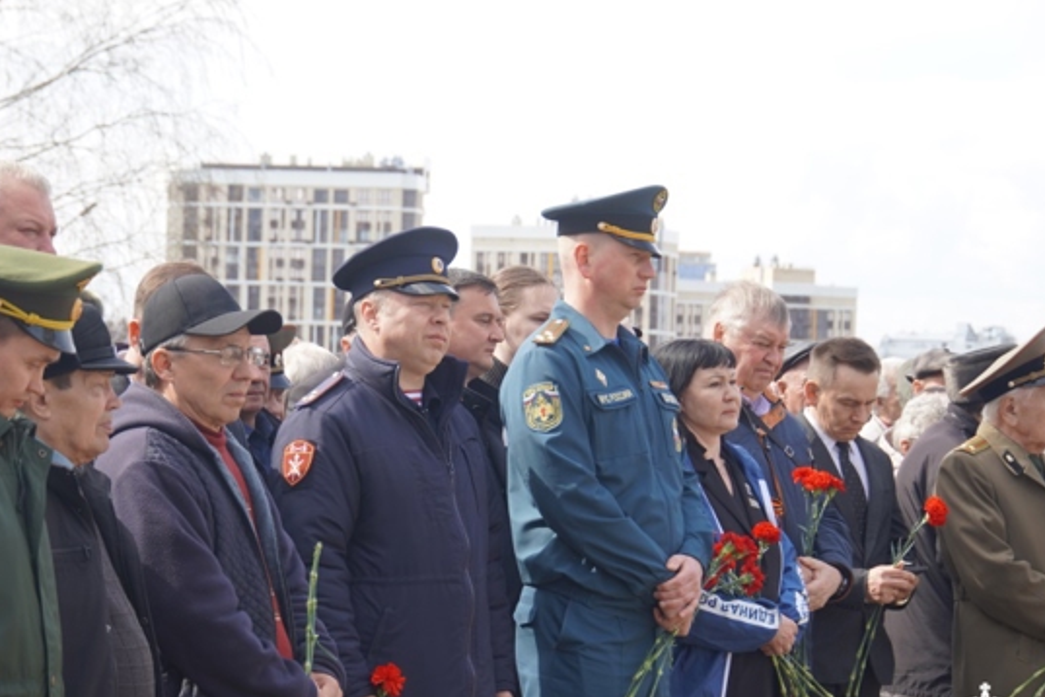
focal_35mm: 128
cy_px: 432
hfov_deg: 16.0
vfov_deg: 10.7
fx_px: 3706
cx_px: 390
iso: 100
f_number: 5.6
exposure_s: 1/160
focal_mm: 61
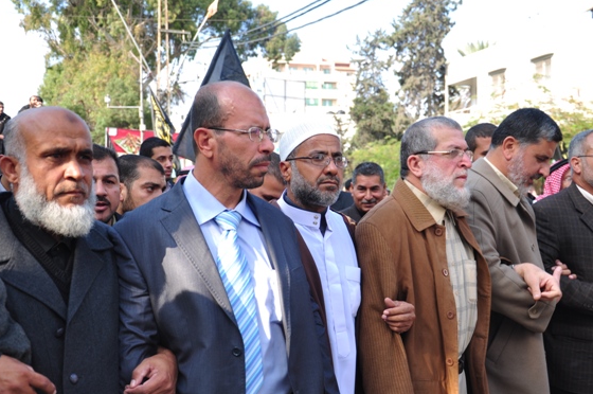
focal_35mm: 48
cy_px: 198
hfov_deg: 41.2
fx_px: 790
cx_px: 306
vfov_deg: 28.0
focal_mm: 28
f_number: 4.5
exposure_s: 1/160
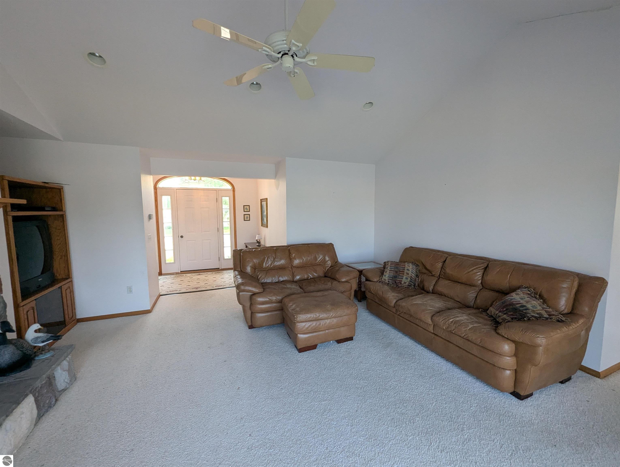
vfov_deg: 90.1
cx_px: 310
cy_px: 234
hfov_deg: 106.1
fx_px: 233
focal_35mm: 13
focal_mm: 1.95
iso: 111
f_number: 2.2
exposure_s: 1/120
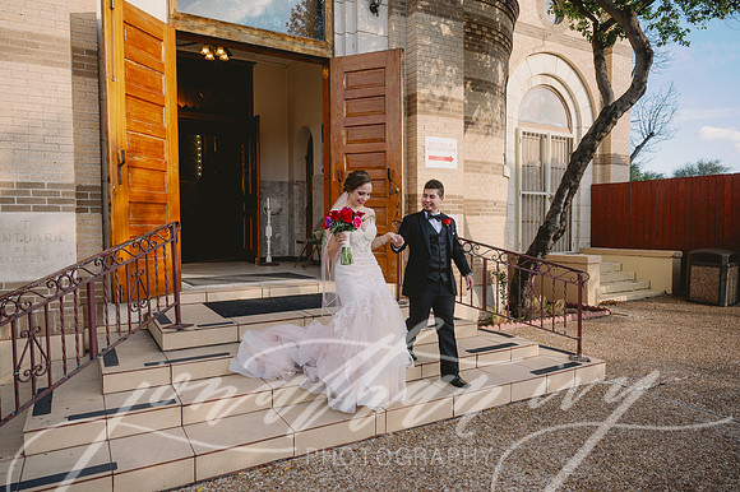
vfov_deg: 53.1
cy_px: 246
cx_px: 370
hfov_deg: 73.8
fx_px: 493
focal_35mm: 24
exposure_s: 1/400
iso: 100
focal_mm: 24
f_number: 4
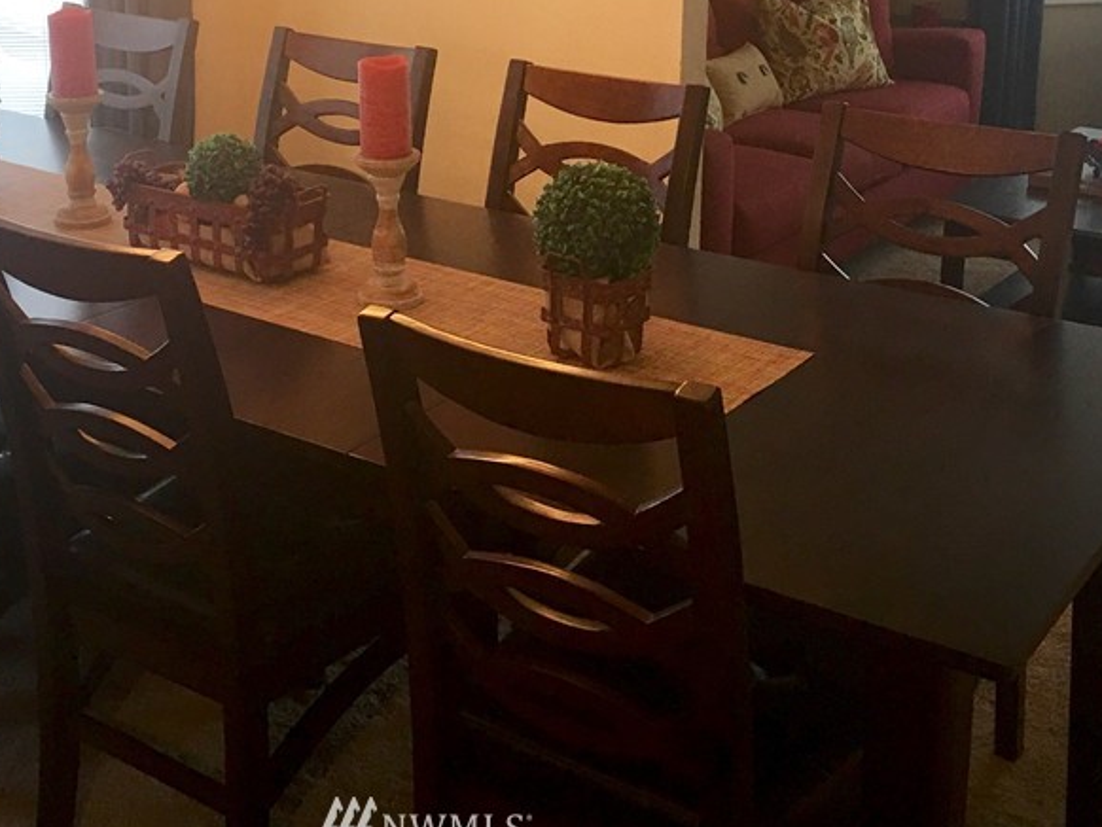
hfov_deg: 37.3
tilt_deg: -13.6
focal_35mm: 51
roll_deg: +0.1
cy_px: 165
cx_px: 426
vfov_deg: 28.0
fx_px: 1624
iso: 40
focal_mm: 4.15
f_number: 2.2
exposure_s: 1/30
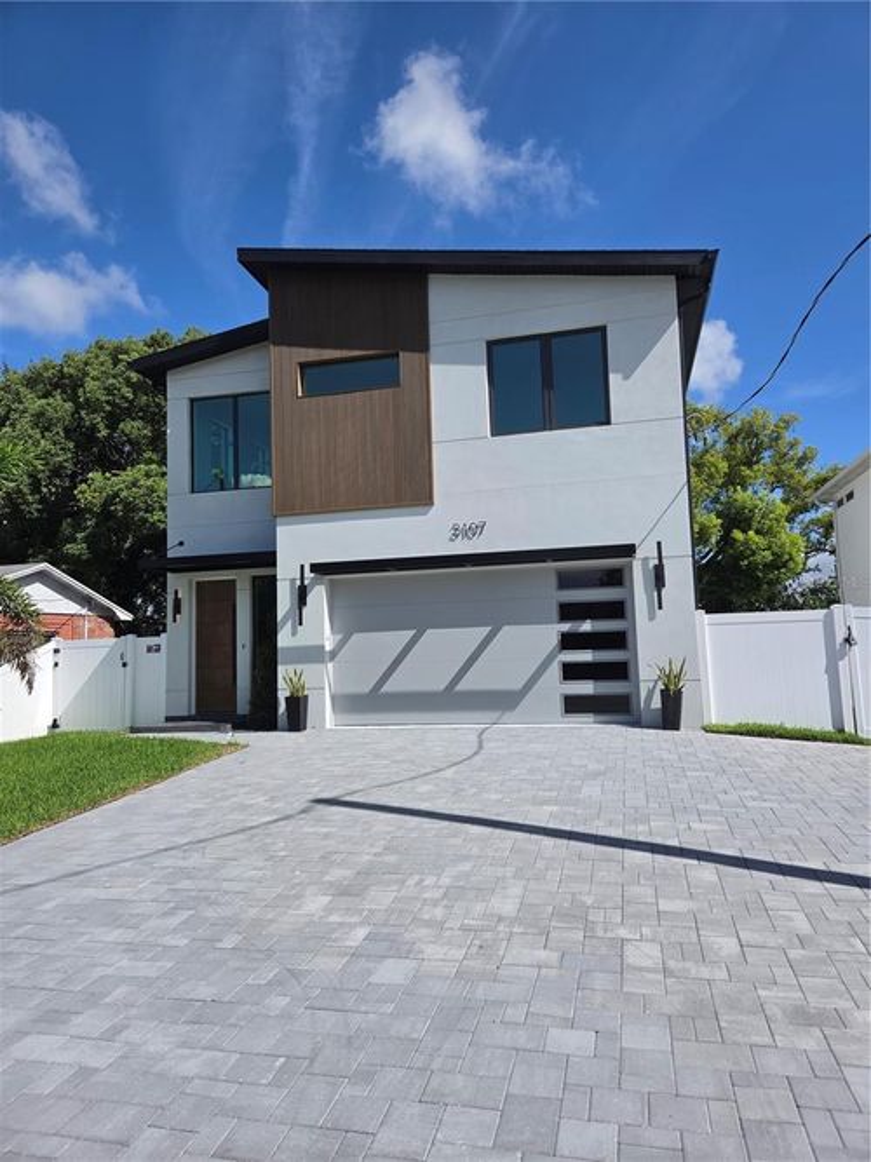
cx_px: 436
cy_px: 581
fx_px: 772
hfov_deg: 58.9
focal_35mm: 23
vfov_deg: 73.9
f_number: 1.8
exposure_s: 1/5977
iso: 80
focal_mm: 5.4
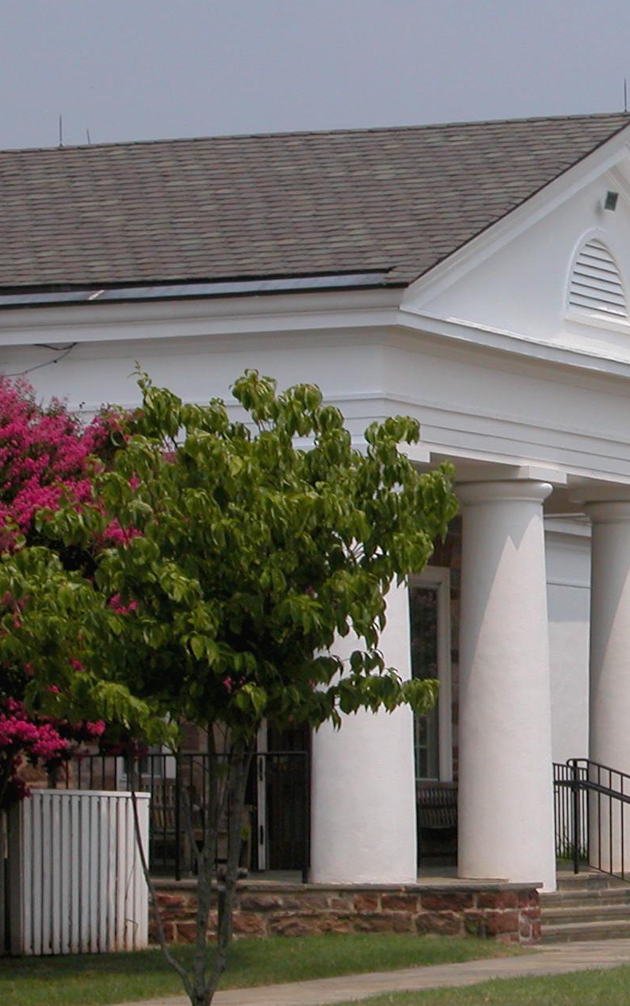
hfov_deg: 6.9
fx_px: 5189
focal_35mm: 189
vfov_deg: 11.1
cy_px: 573
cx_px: 770
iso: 100
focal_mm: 22.3
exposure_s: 1/682
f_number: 7
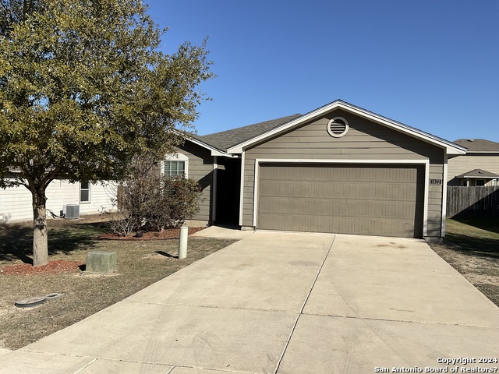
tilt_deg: -1.0
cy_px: 187
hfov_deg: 61.7
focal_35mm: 29
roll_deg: -2.4
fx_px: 418
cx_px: 250
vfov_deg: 48.2
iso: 20
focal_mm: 3
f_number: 1.8
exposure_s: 1/3534
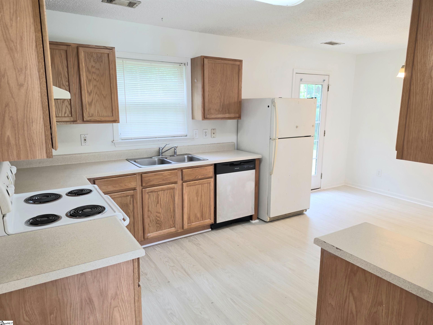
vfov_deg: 58.9
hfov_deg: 73.9
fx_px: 288
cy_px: 162
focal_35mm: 23
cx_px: 216
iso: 50
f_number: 1.4
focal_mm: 6.5
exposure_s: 1/120
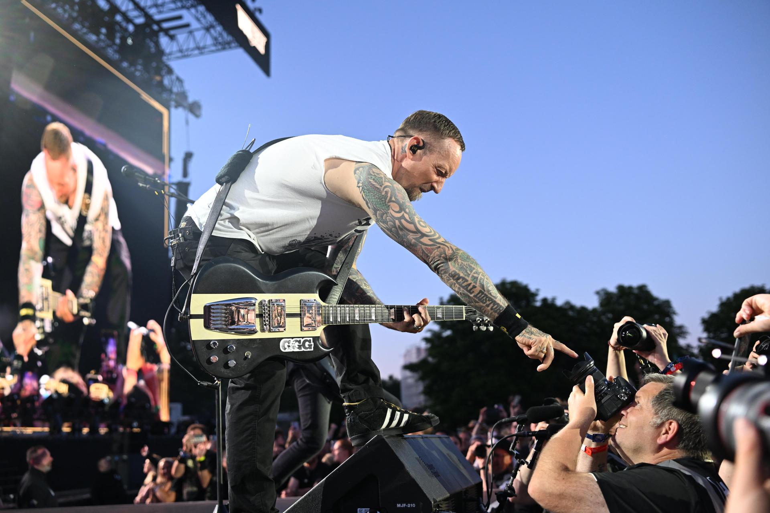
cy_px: 256
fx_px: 749
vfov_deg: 37.9
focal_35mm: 35
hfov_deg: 54.4
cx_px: 385
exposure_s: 1/800
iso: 1400
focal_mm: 35
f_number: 2.8
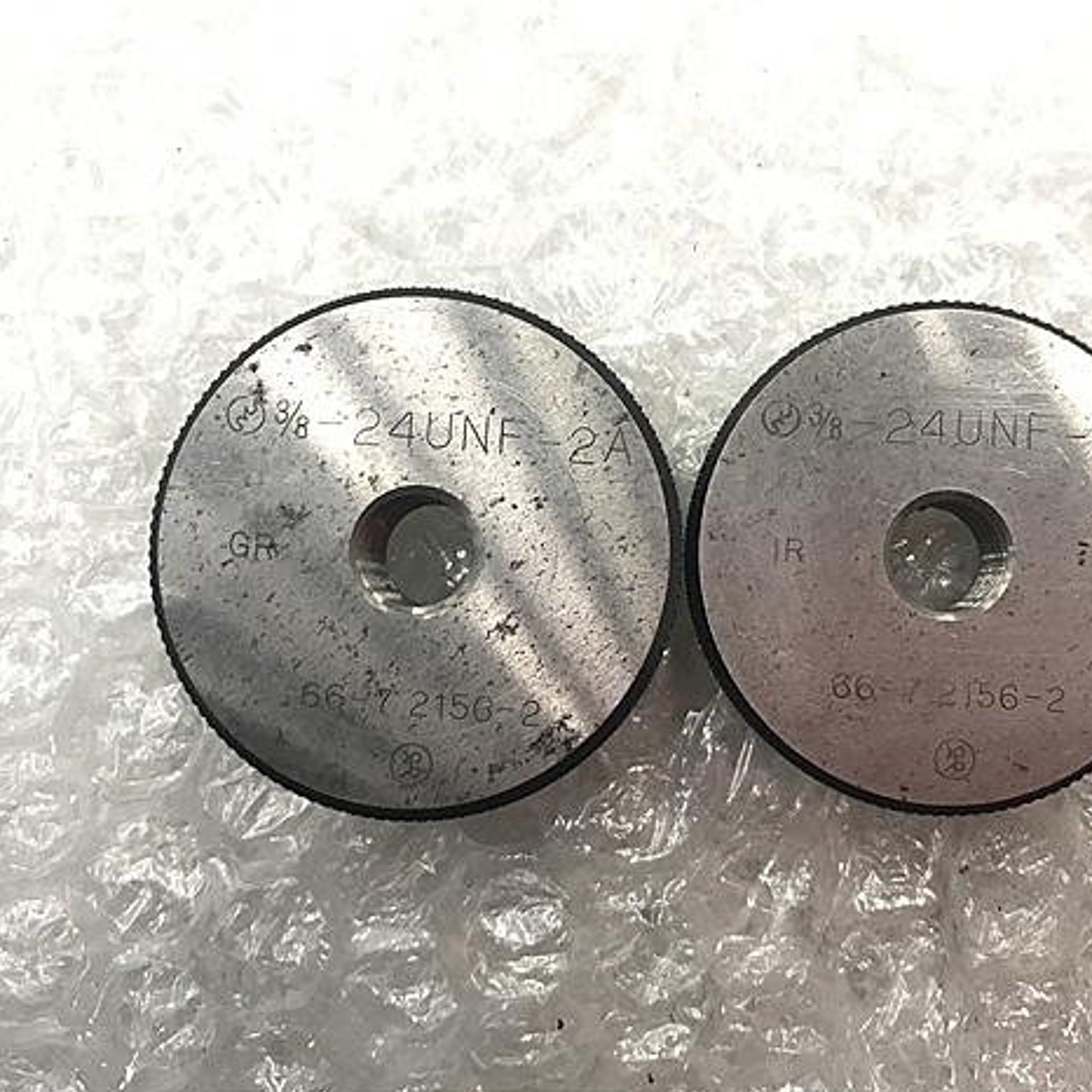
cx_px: 633
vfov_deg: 48.5
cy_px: 541
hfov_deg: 48.3
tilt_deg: -85.5
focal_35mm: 34
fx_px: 1213
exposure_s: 1/16
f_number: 1.8
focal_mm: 3.99
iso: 40
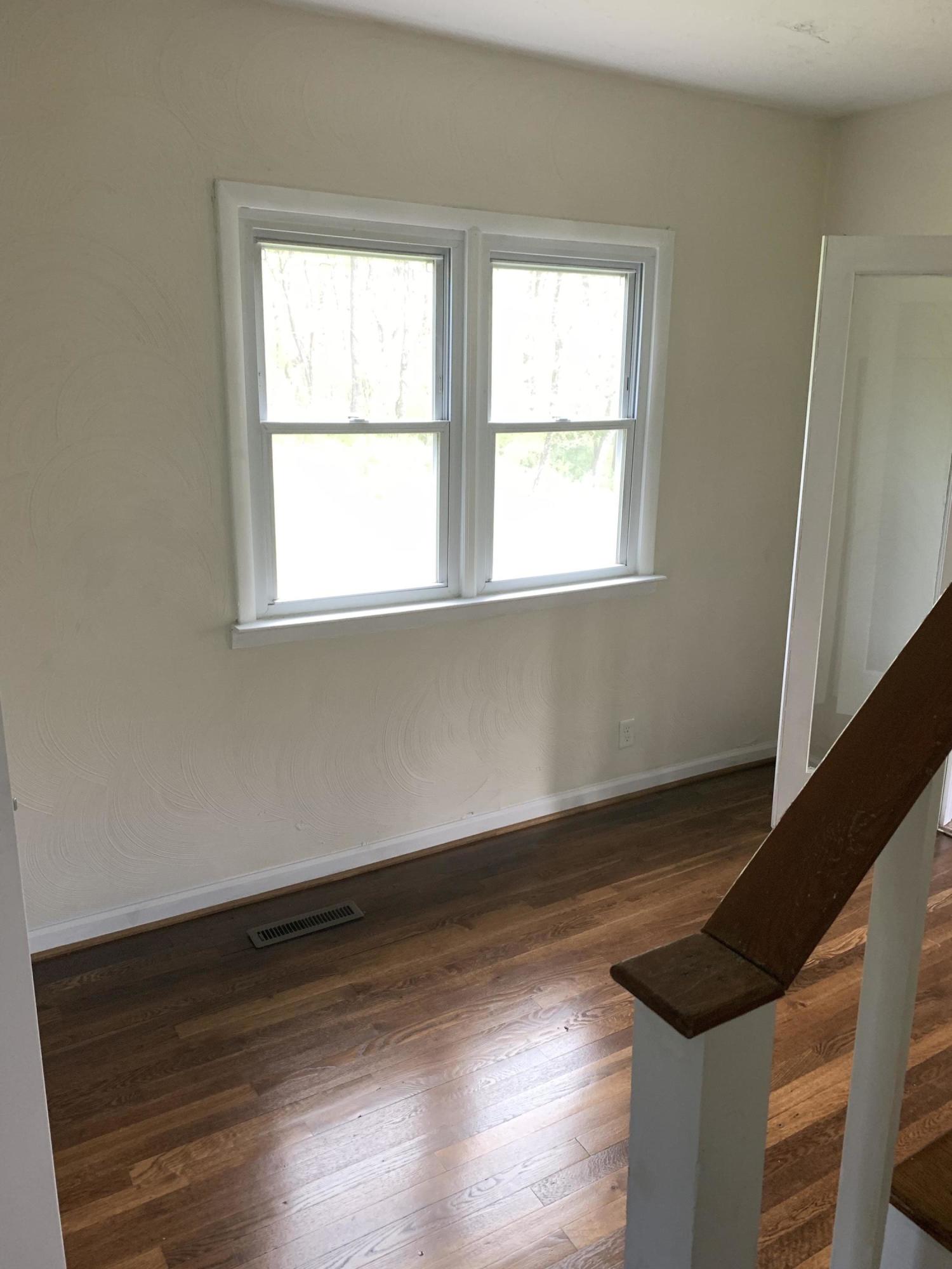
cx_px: 476
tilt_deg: -14.4
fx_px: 953
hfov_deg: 53.1
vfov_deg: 67.3
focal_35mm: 26
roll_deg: +0.0
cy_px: 634
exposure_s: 1/60
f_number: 1.8
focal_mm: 4.25
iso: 125
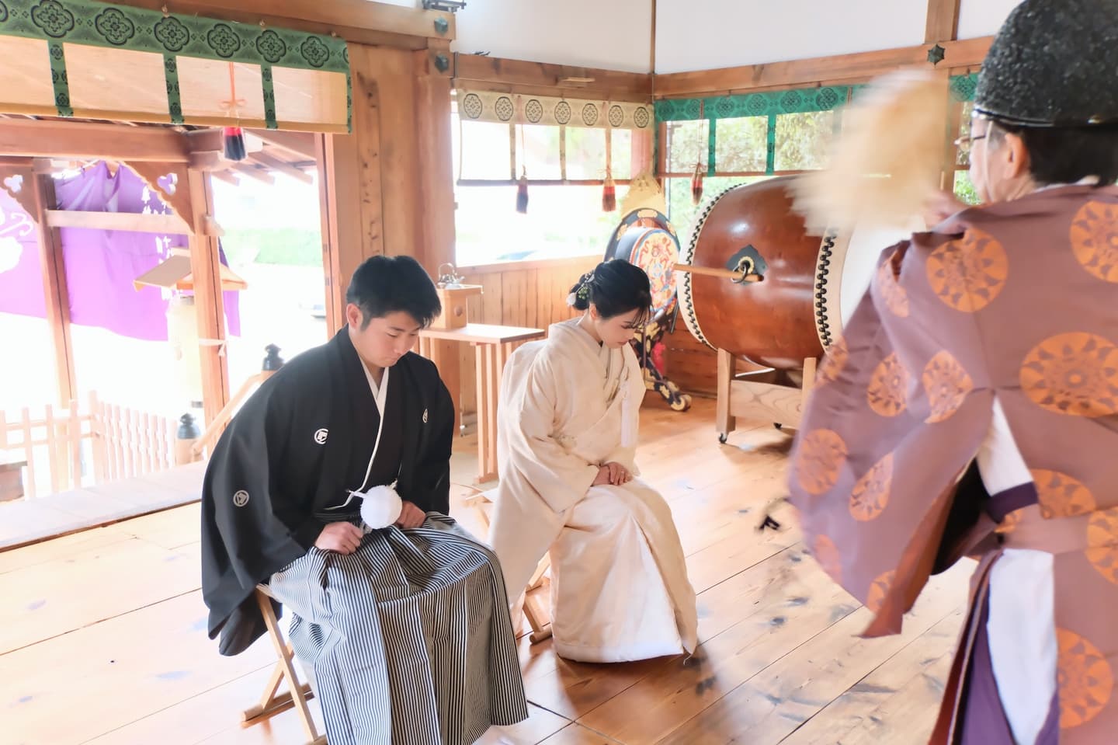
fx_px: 931
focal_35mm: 30
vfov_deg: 43.6
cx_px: 559
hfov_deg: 61.9
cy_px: 372
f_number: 2.8
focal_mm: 20
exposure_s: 1/30
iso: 3200
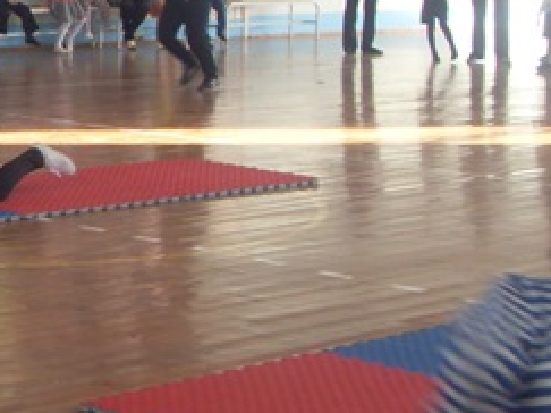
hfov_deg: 15.7
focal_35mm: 122
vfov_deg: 12.1
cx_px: -50
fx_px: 1941
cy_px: 175
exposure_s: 1/90
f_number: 2.8
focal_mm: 6.3
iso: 100
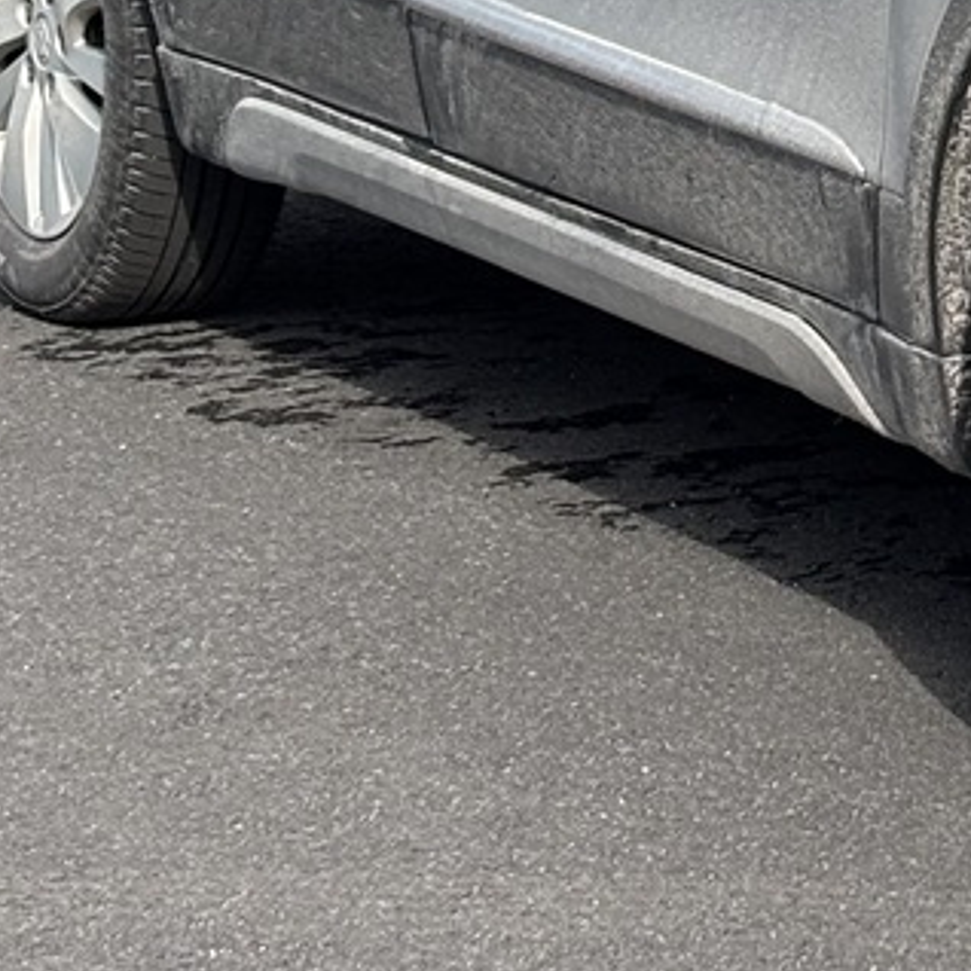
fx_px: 6601
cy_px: -583
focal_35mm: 208
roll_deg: -1.3
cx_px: 1563
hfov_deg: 8.2
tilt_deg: -4.6
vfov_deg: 8.2
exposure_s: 1/2151
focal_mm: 5.96
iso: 40
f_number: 1.6
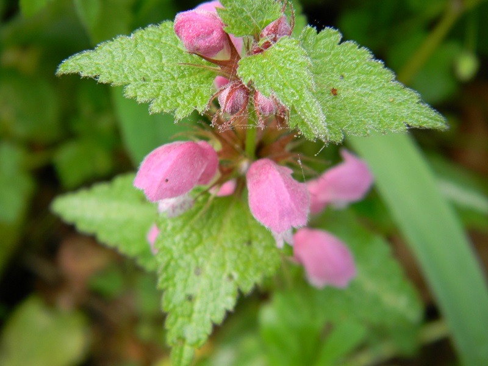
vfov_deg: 17.8
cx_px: 244
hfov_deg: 23.6
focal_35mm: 83
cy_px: 183
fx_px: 1170
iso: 80
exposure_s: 1/34.1
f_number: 4.5
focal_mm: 15.1
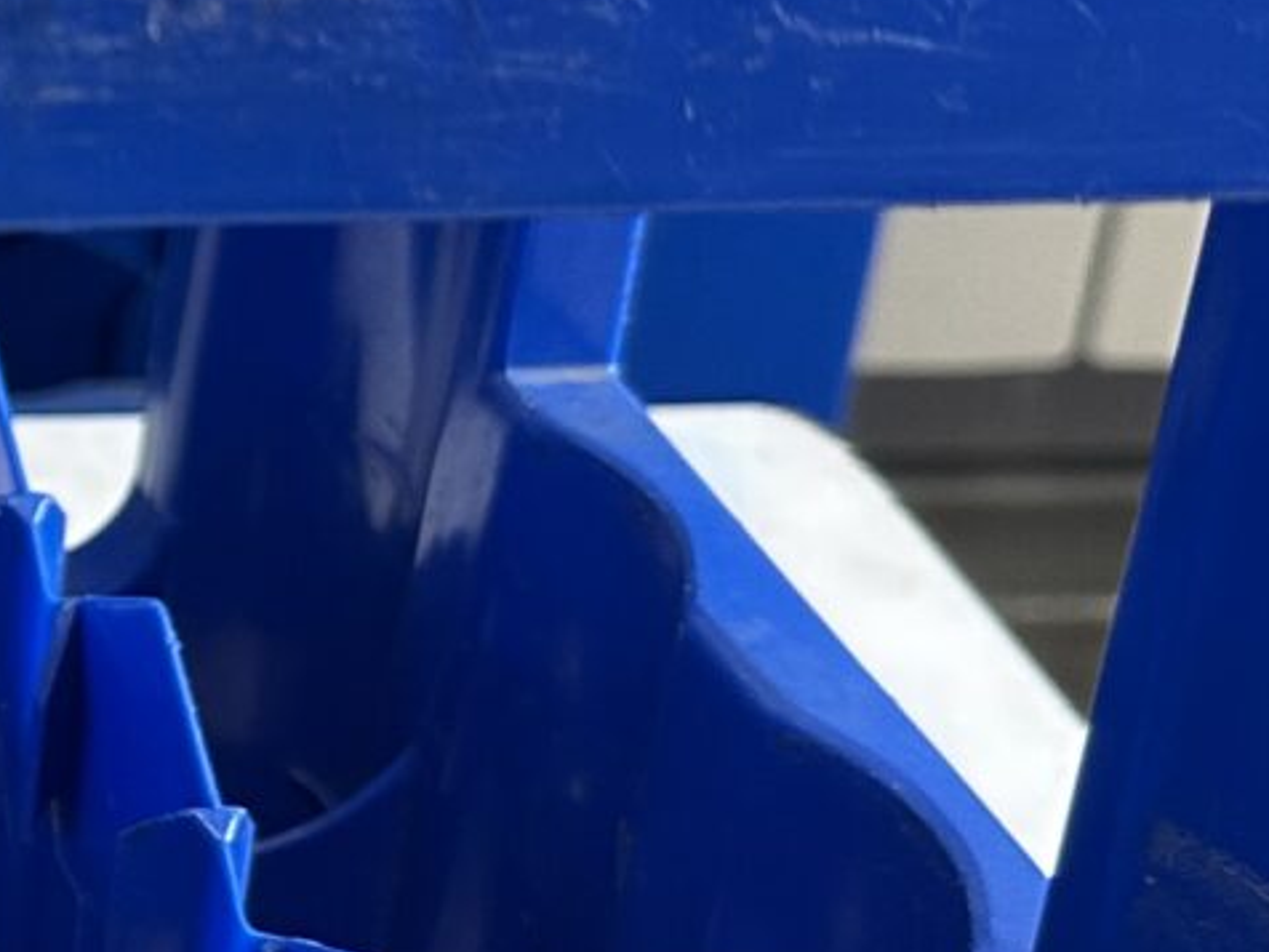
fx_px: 4729
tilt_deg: -27.7
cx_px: -1144
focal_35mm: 129
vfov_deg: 11.5
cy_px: 555
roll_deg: +0.6
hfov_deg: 13.4
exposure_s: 1/50
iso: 200
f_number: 1.78
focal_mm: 6.86
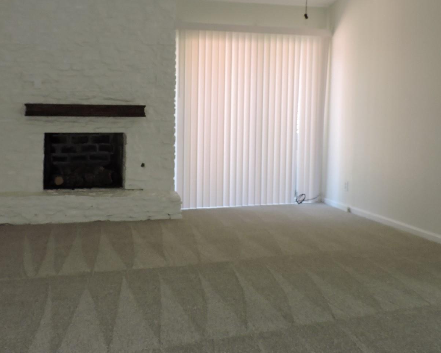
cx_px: 193
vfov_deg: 37.1
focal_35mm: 40
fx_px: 522
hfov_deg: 45.7
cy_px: 132
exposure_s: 1/40
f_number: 3
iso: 180
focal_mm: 4.3
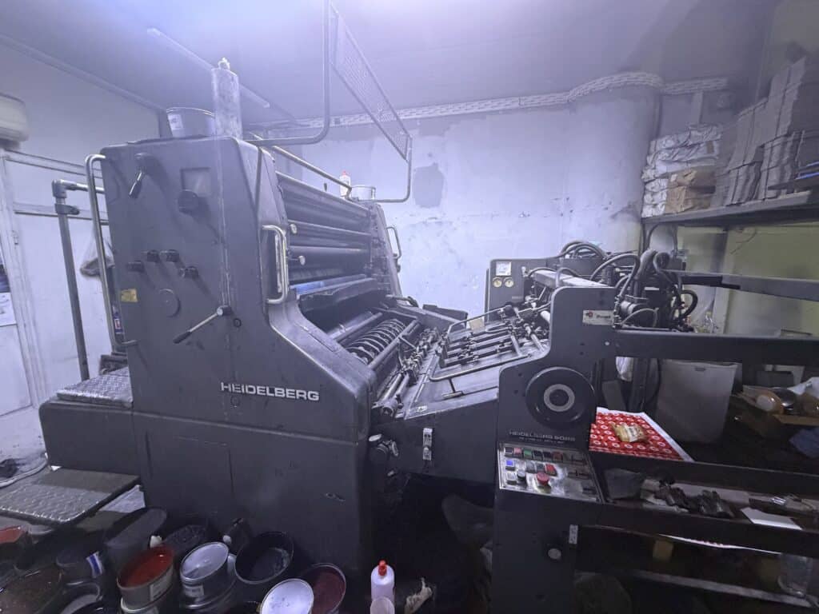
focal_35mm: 14
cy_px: 307
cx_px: 410
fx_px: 331
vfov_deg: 85.7
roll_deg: +0.3
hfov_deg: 102.1
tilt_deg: -8.5
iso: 1000
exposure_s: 1/50
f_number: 2.2
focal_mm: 2.22
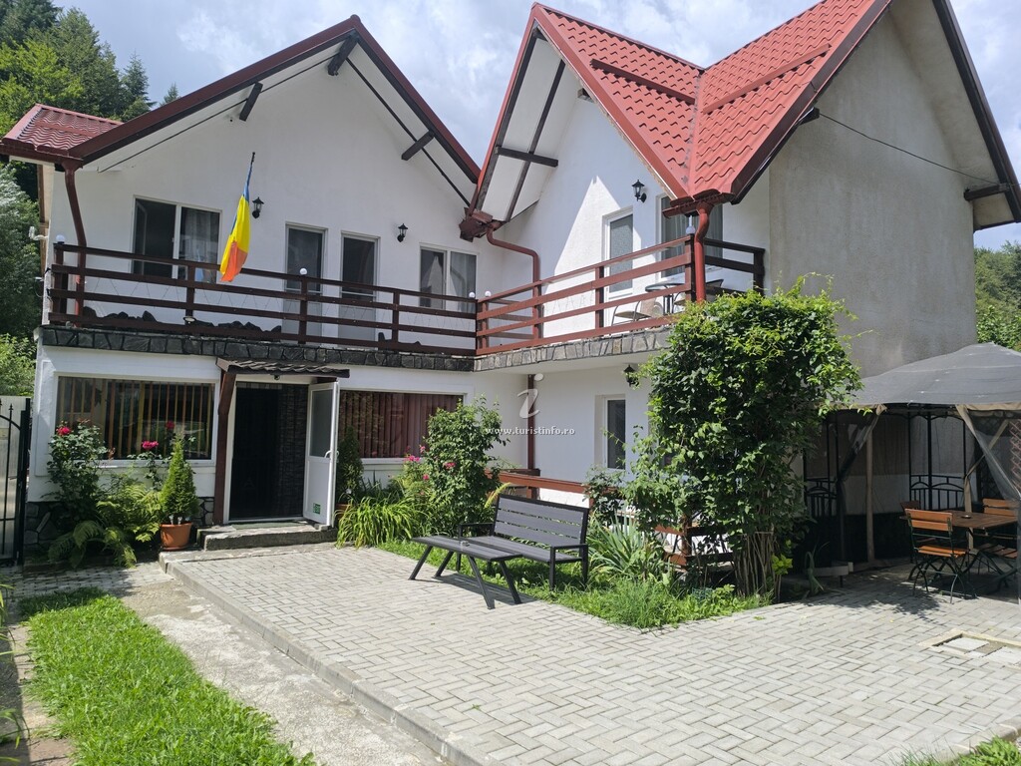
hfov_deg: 73.9
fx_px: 678
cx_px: 510
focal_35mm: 23
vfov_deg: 58.9
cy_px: 383
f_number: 1.65
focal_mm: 6.14
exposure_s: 1/984
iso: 50
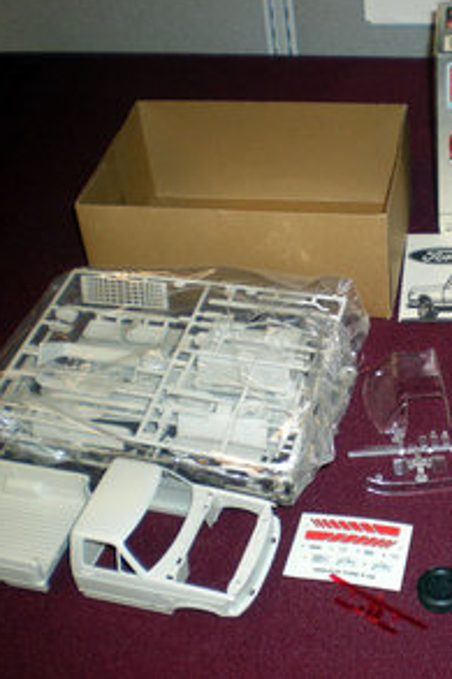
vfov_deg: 36.9
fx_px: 1018
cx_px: 394
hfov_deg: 24.4
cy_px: 334
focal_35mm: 54
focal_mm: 6.3
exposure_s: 1/30
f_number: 3.1
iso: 64
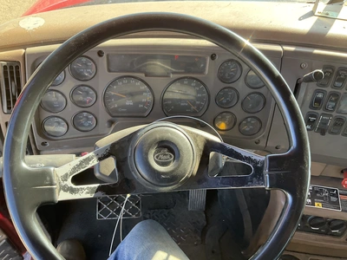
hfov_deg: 61.7
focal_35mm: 29
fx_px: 291
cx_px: 174
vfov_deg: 48.2
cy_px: 130
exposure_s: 1/122
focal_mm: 3
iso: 50
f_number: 1.8
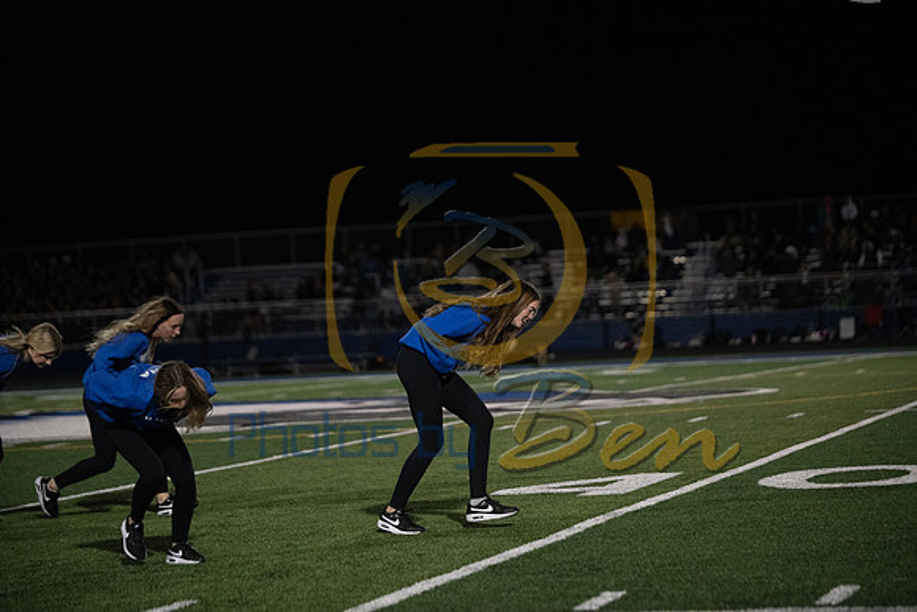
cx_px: 458
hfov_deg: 18.6
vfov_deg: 12.5
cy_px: 306
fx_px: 2802
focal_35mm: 110
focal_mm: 110
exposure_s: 1/1600
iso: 5000
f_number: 2.8
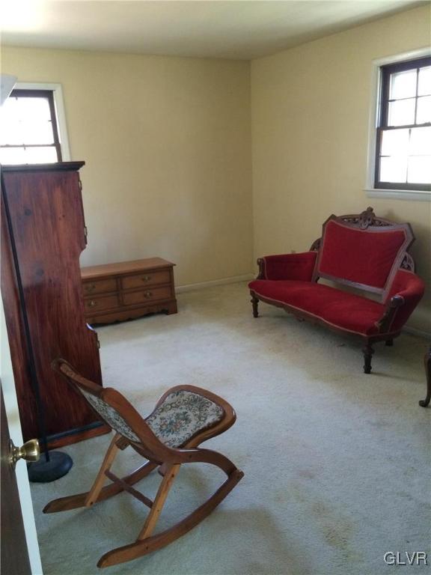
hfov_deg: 48.2
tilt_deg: -15.7
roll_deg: +2.6
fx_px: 481
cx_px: 216
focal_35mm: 29
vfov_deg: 61.7
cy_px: 288
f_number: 2.2
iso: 250
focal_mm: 4.15
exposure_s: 1/30
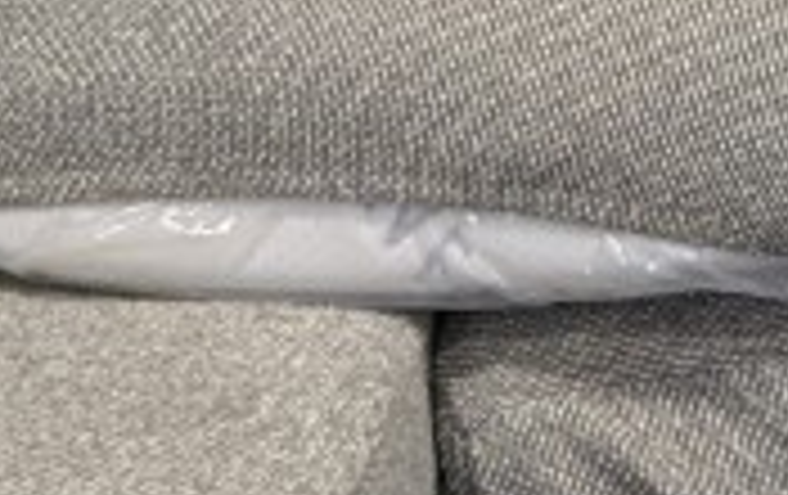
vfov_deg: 9.4
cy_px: -315
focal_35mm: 135
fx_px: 2904
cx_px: 831
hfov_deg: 15.1
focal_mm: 2.35
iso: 409
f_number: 2.2
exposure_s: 1/86.6
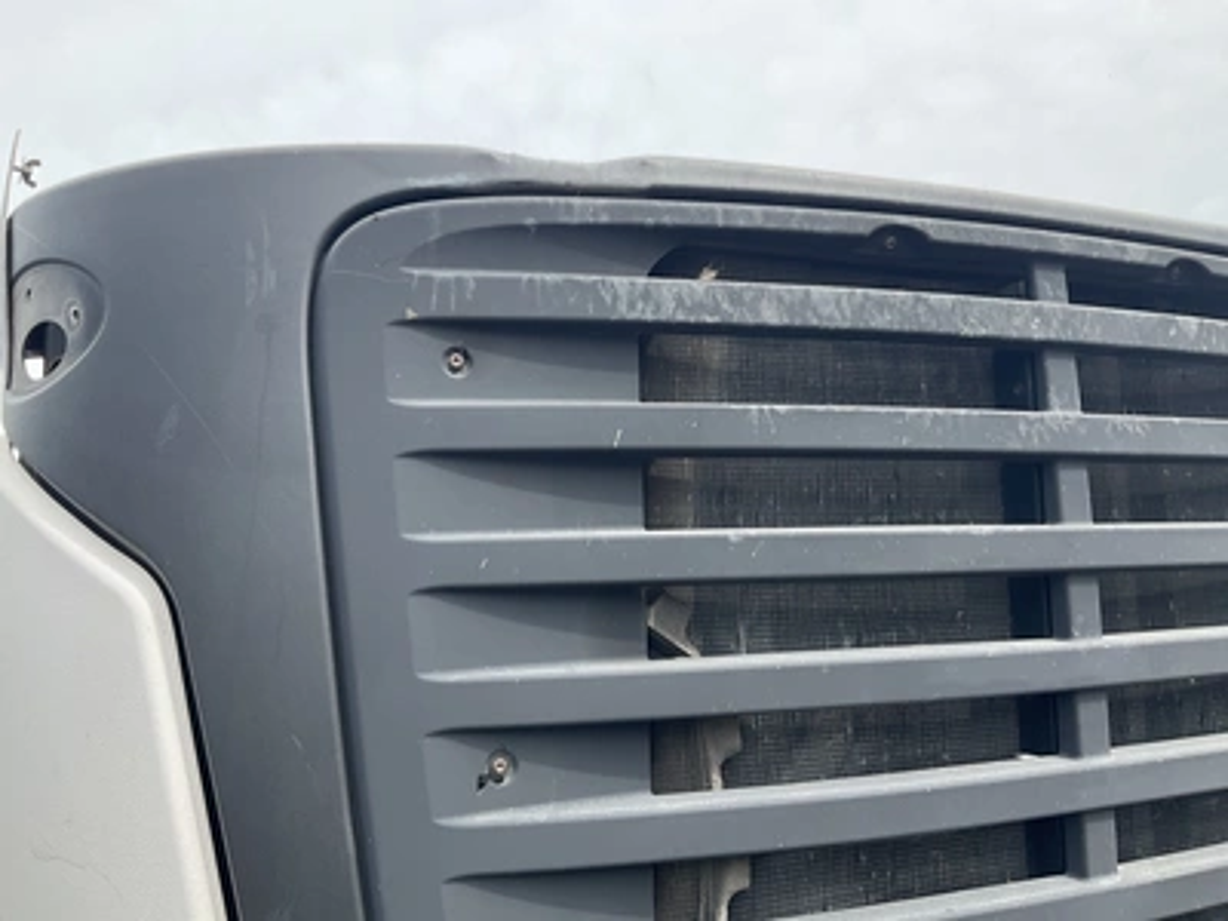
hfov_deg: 61.7
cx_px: 614
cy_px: 460
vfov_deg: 48.2
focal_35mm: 29
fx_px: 1029
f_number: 1.8
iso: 25
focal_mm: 3
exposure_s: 1/534
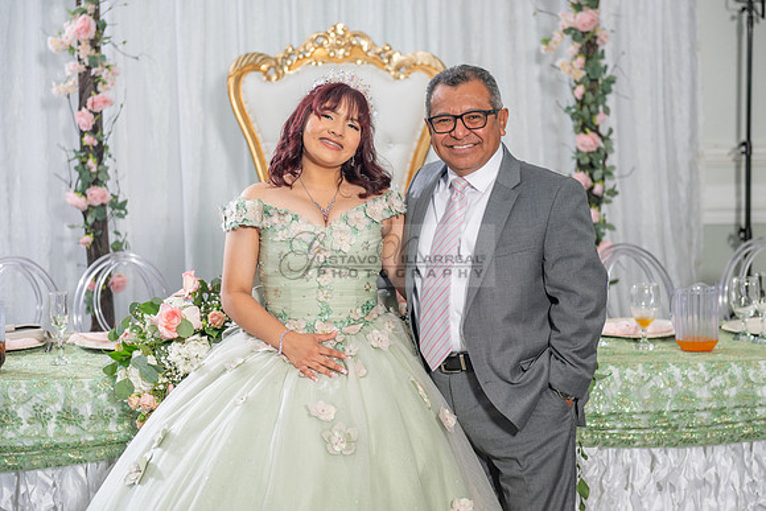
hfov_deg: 28.8
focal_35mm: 70
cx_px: 383
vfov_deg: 19.5
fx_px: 1490
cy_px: 256
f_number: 3.5
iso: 200
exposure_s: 1/160
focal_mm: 70
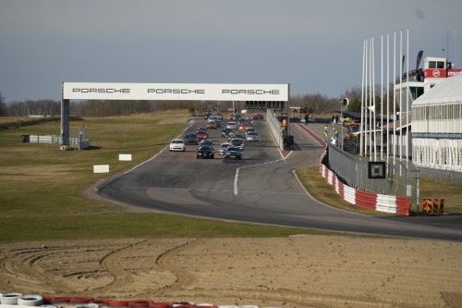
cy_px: 154
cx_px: 231
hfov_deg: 10.3
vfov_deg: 6.9
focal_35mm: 200
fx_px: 2566
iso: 100
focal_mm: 200
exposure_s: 1/800
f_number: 3.5
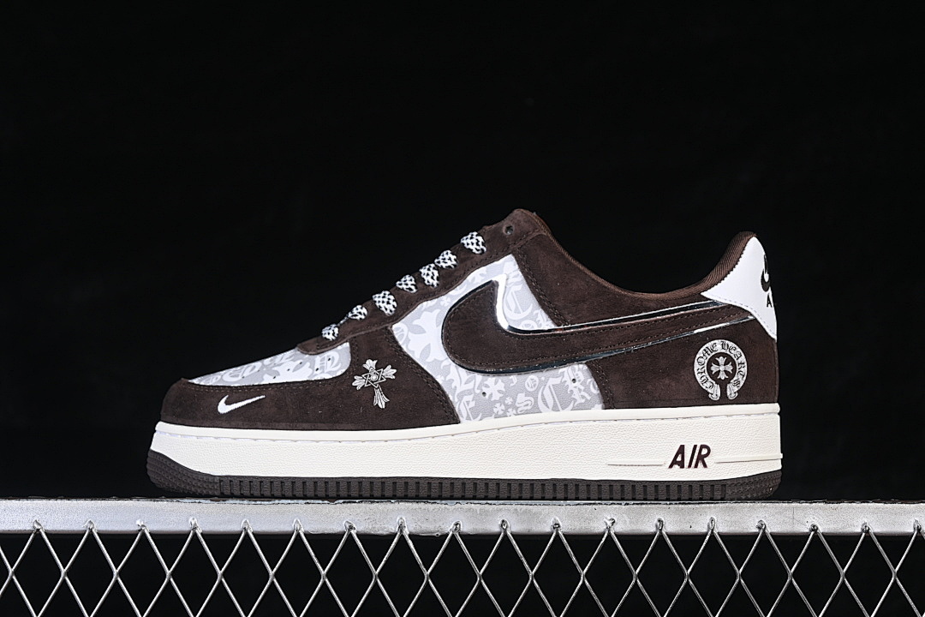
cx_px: 462
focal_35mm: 75
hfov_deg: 27.0
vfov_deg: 18.2
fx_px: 1927
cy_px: 308
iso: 160
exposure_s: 1/60
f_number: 7.1
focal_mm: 50
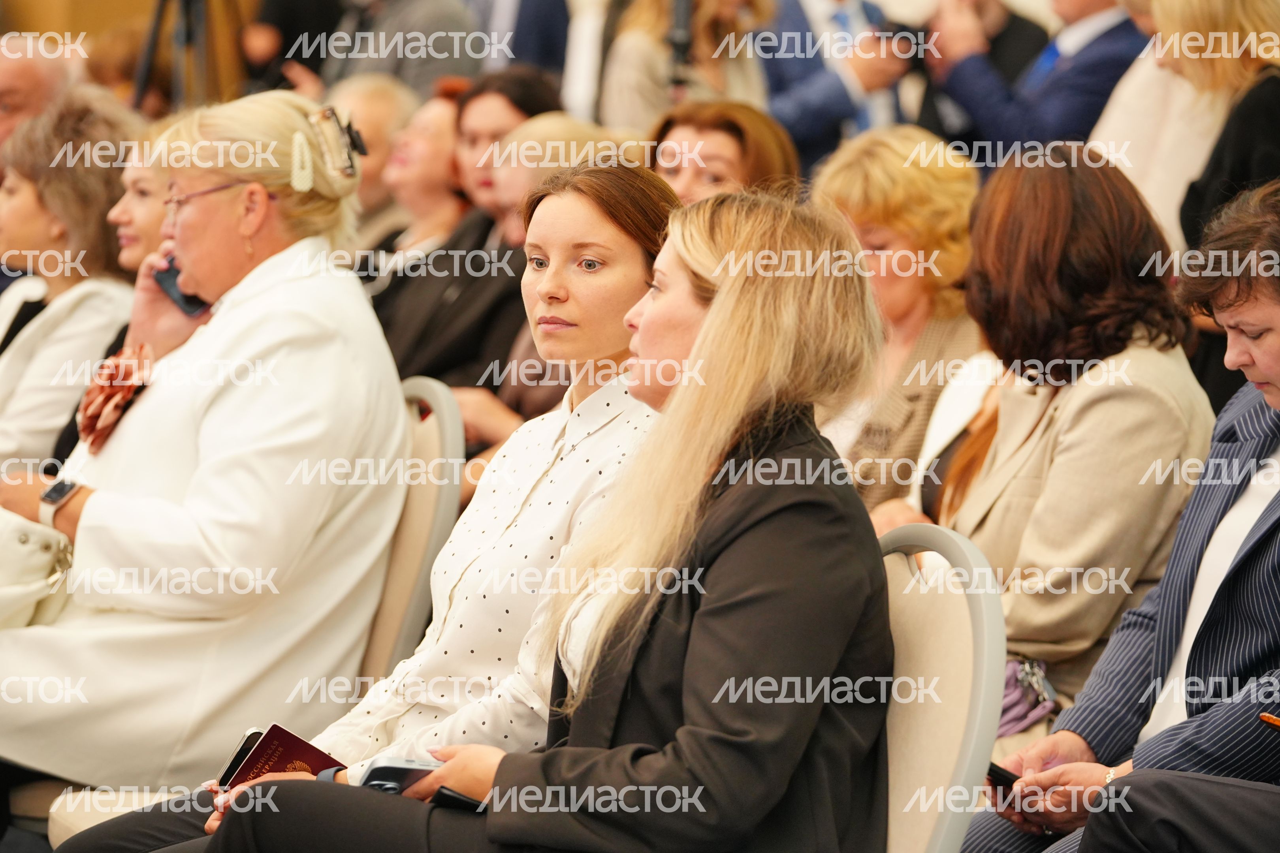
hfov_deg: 15.4
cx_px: 640
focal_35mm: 133
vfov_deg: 10.3
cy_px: 426
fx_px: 4729
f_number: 4
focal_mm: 133
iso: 2000
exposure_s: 1/250
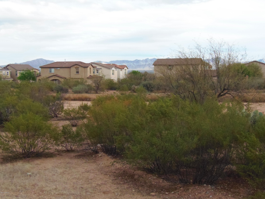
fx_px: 375
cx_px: 132
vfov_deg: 29.7
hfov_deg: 38.9
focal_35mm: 49
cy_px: 100
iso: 400
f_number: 6.9
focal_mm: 9.1
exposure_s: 1/400
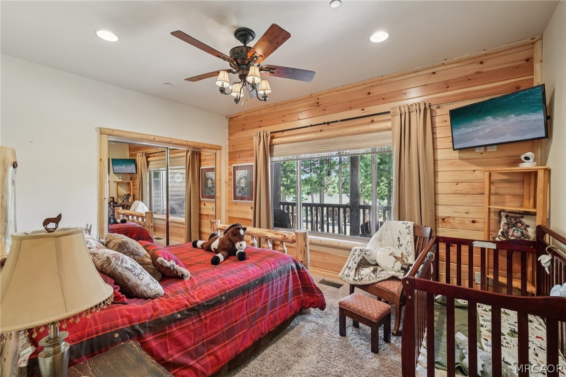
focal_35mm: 16
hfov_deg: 95.0
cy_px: 188
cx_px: 283
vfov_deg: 72.0
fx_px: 259
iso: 400
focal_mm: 16.5
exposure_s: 1/4
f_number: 8
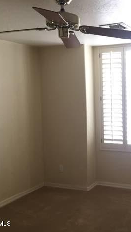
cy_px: 115
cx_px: 130
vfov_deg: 47.3
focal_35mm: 43
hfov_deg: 26.3
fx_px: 265
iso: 80
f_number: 2.2
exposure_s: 1/30
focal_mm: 4.15
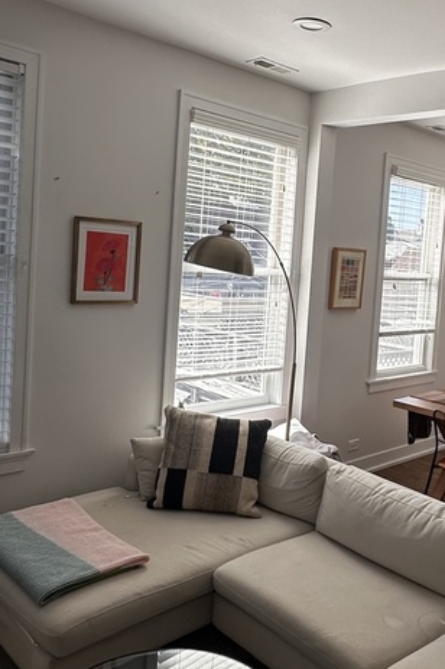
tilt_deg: -3.0
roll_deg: -4.9
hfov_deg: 38.1
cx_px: 319
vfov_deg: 55.7
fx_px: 631
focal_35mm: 34
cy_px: 298
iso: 40
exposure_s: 1/350
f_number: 2.2
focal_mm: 2.22
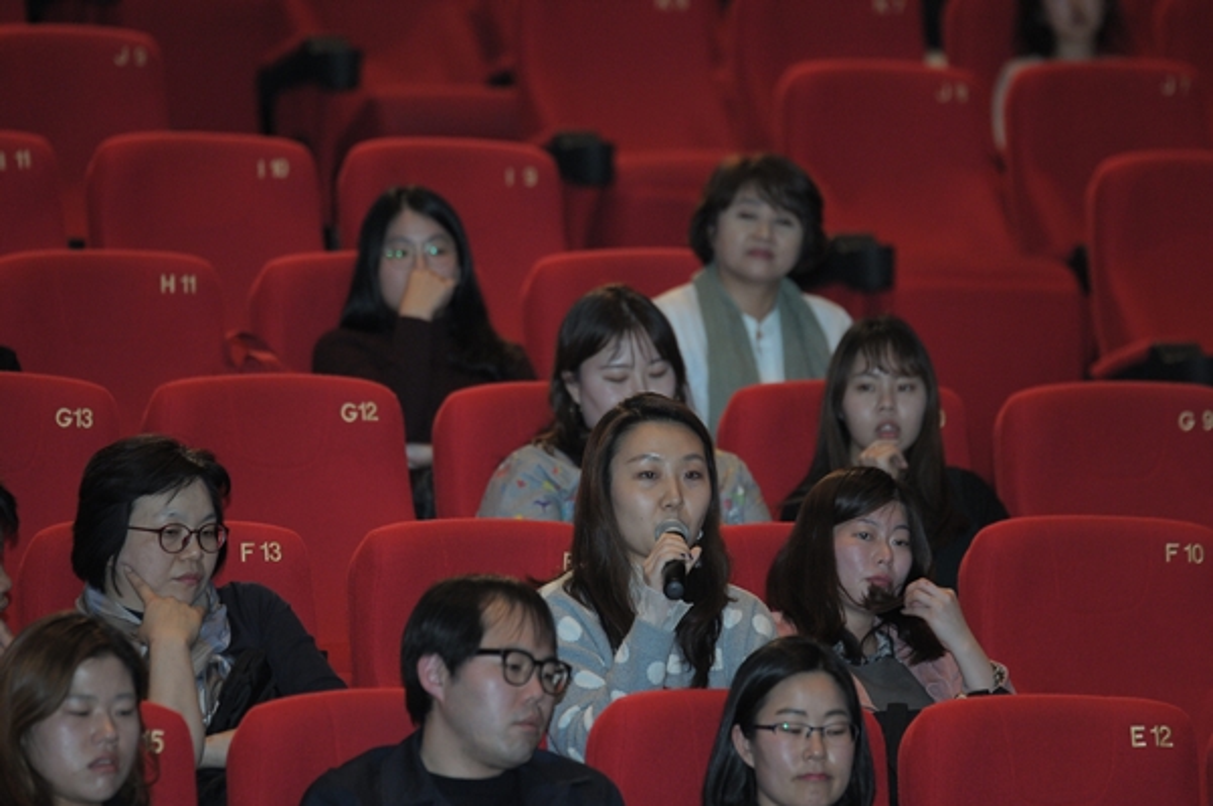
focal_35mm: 300
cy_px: 403
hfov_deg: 6.9
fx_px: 10100
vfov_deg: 4.6
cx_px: 606
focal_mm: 200
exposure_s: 1/125
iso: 640
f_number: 2.8
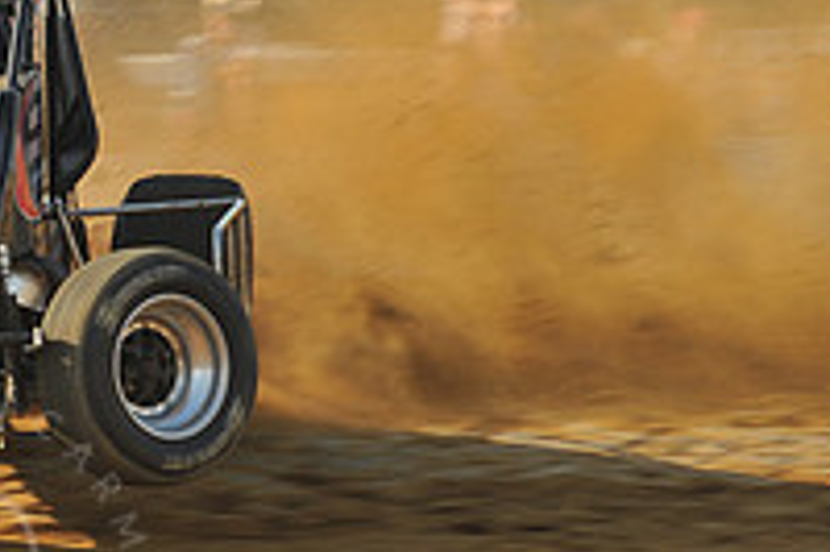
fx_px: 13038
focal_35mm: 566
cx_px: -95
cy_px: 232
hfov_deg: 3.6
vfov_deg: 2.4
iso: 400
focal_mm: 195
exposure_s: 1/320
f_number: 9
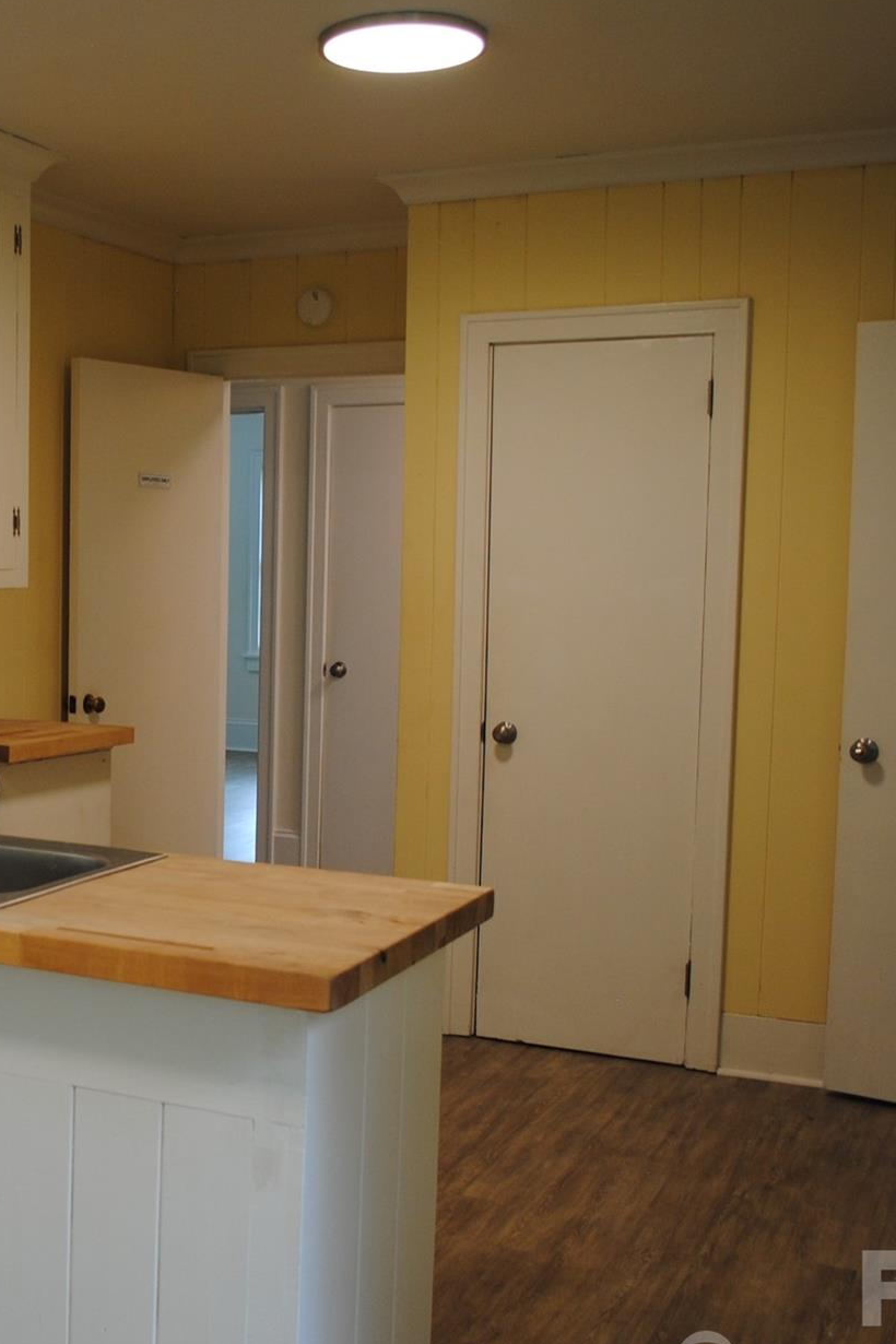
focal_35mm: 45
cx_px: 92
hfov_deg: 28.7
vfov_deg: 43.6
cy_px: 717
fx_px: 1680
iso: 200
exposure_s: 1/40
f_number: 3.5
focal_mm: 18
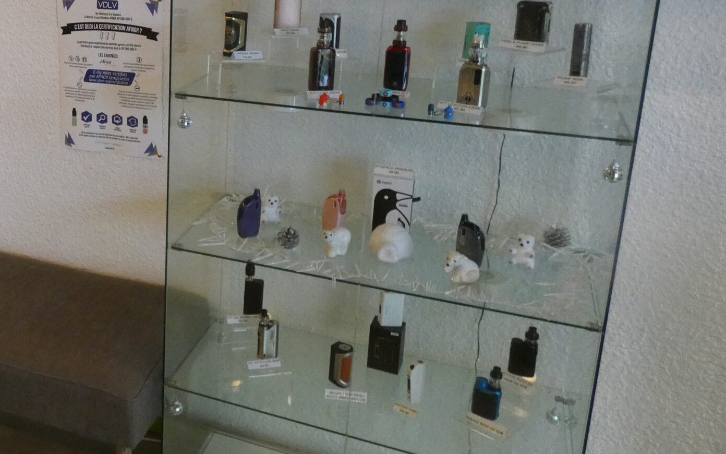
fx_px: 772
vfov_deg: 32.2
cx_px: 96
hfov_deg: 46.3
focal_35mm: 39
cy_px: 115
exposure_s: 1/60
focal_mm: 3.6
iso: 500
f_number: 2.8
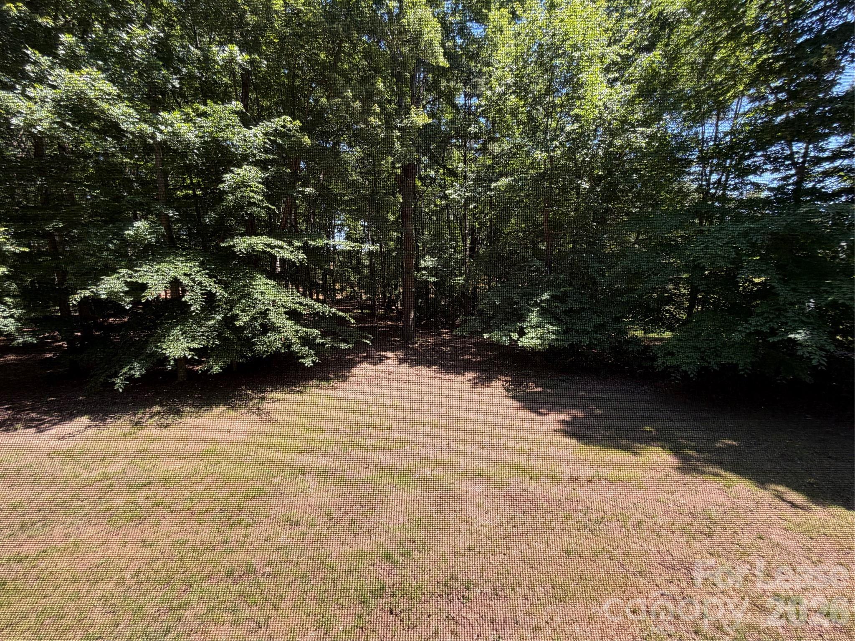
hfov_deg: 102.1
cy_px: 320
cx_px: 428
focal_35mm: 14
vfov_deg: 85.7
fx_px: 346
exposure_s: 1/297
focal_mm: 2.22
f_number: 2.2
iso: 50
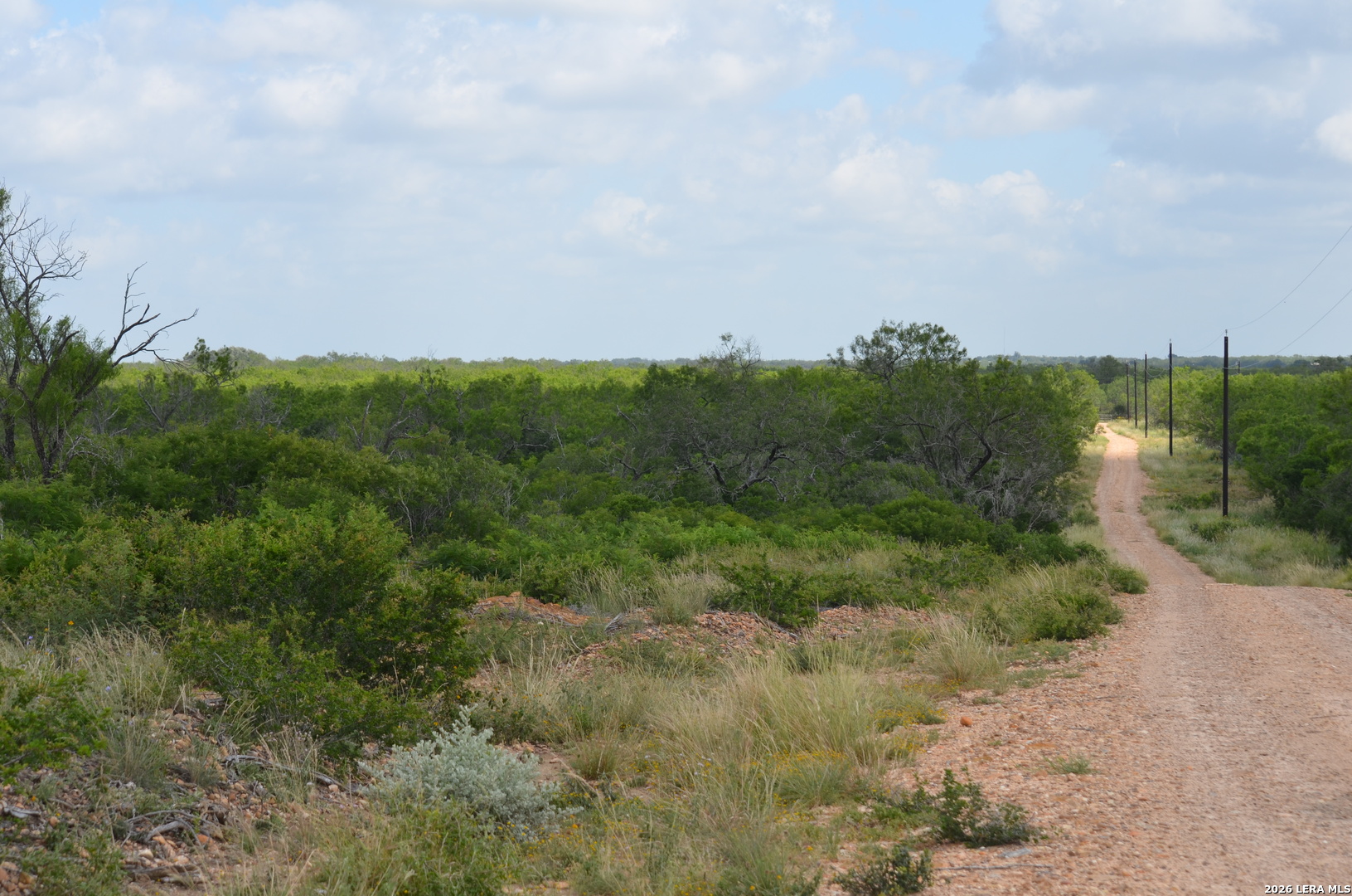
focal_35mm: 82
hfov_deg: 24.7
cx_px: 676
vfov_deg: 16.5
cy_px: 448
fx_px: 3092
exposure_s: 1/250
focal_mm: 55
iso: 125
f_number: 9
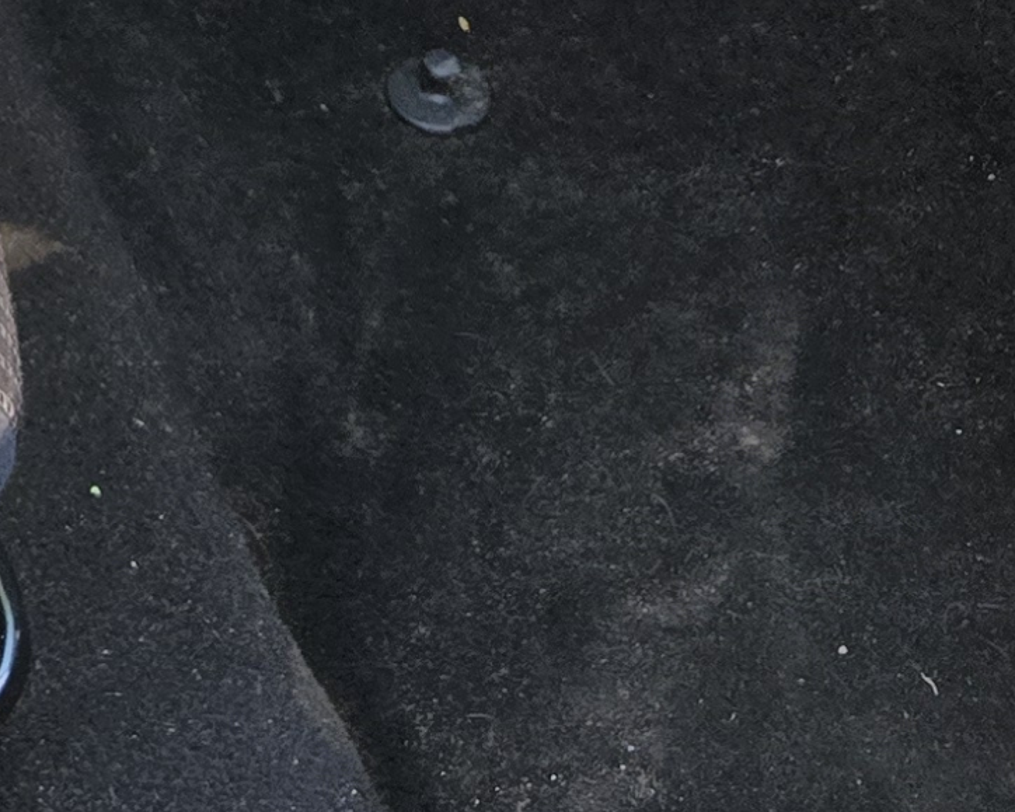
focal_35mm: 124
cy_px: -752
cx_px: -292
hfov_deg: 14.9
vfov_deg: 11.4
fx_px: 3724
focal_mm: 5.4
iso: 100
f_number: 1.8
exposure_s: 1/180
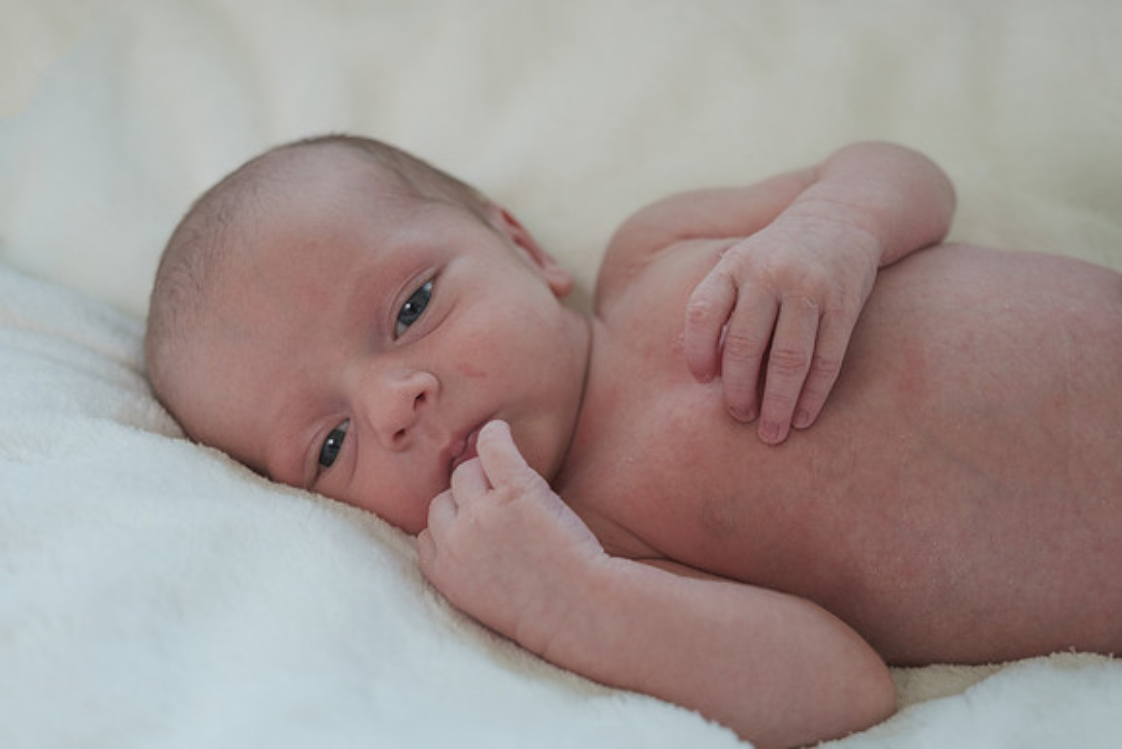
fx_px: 1254
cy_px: 374
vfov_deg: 33.2
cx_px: 579
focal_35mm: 40
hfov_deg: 48.2
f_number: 2.8
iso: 800
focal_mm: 25.7
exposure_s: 1/300
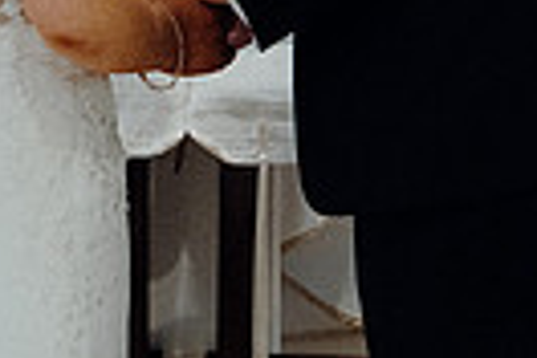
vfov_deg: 5.3
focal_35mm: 254
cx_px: 183
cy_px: -401
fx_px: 3789
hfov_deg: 8.1
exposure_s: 1/160
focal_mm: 39
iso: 2500
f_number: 3.5
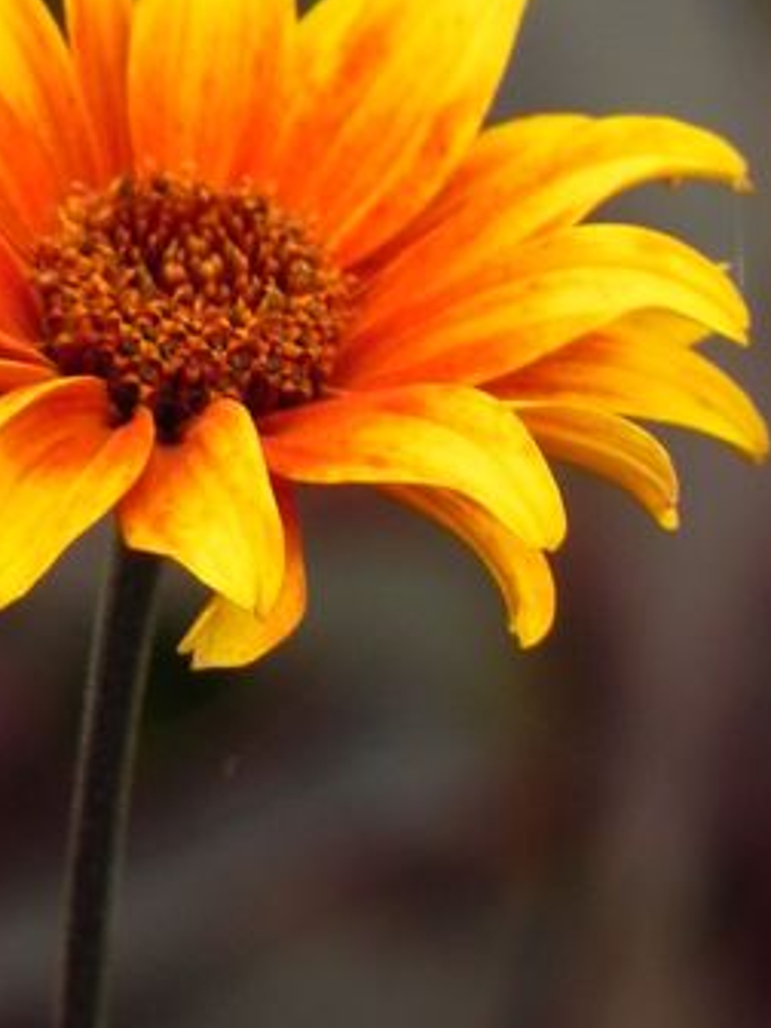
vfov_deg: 1.2
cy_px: 441
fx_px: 47991
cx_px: 217
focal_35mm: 1616
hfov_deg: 0.9
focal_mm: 120
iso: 160
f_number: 5
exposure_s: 1/100
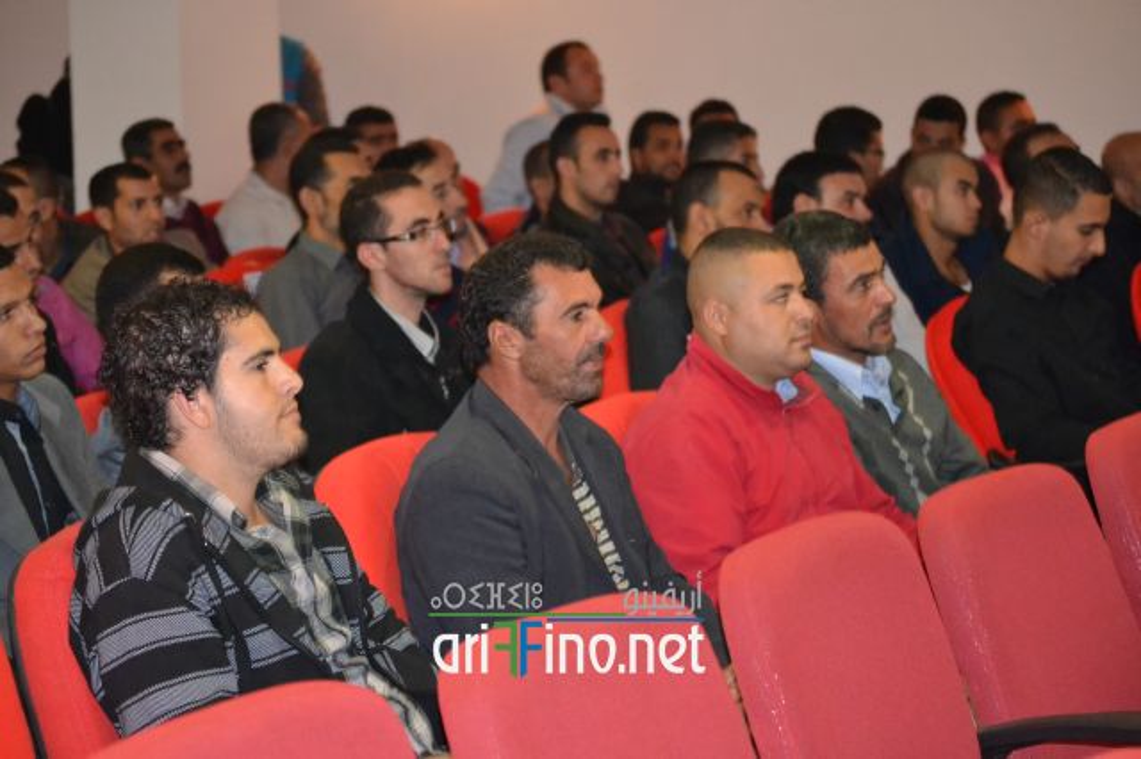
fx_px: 3564
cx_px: 570
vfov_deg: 12.2
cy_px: 380
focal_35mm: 112
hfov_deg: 18.2
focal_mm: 75
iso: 3200
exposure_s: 1/60
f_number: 4.2
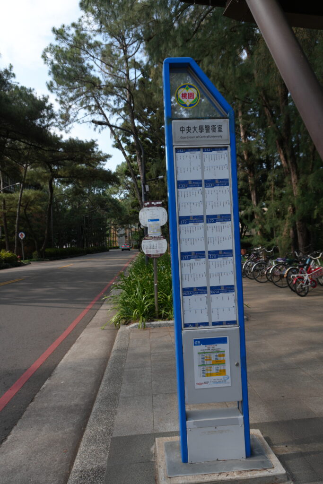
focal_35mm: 24
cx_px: 162
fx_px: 323
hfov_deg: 53.1
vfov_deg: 73.7
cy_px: 242
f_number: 4.5
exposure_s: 1/400
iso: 100
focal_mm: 16
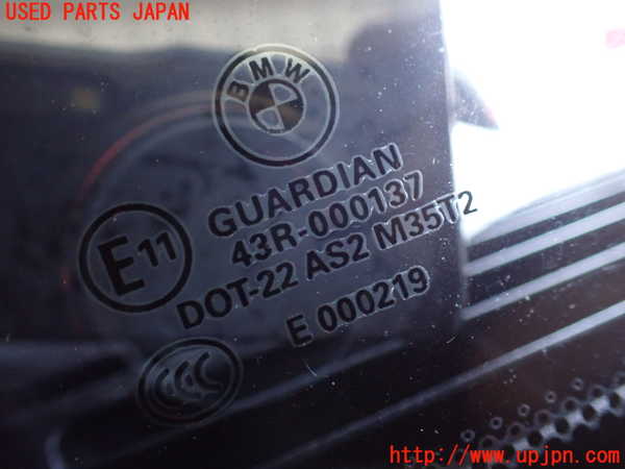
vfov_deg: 46.8
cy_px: 234
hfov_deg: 60.0
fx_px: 542
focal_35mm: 30
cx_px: 312
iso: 800
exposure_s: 1/50
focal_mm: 5.4
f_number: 2.3
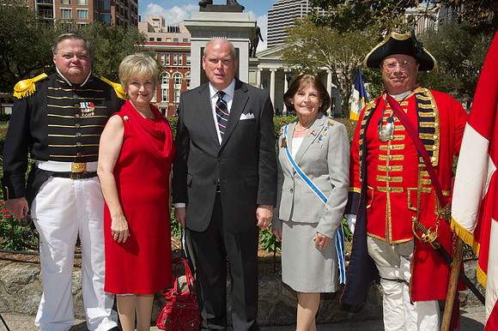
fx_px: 484
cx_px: 249
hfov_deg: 54.5
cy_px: 166
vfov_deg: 37.8
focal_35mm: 35
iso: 200
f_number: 9
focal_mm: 35
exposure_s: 1/250
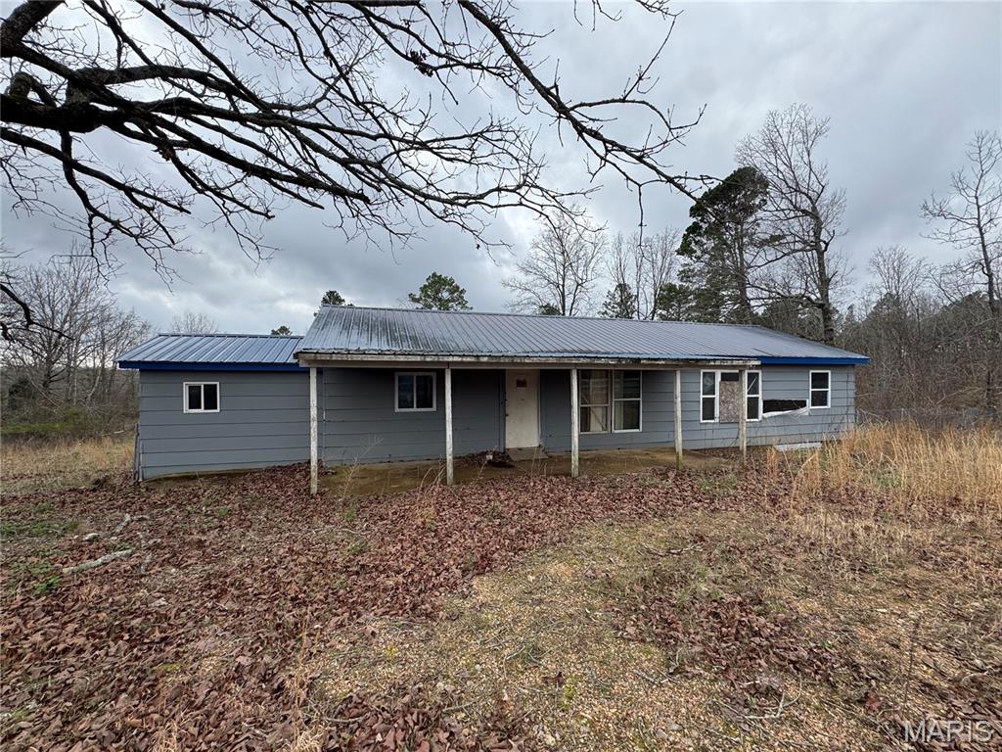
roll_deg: -0.4
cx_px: 501
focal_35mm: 14
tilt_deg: +0.0
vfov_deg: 85.7
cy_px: 376
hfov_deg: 102.1
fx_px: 405
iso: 50
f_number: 2.2
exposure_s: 1/910
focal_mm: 2.22
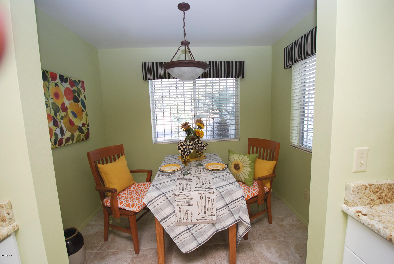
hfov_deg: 100.3
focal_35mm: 15
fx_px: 164
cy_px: 132
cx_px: 197
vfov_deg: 77.5
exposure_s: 1/50
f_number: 3.5
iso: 200
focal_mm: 10
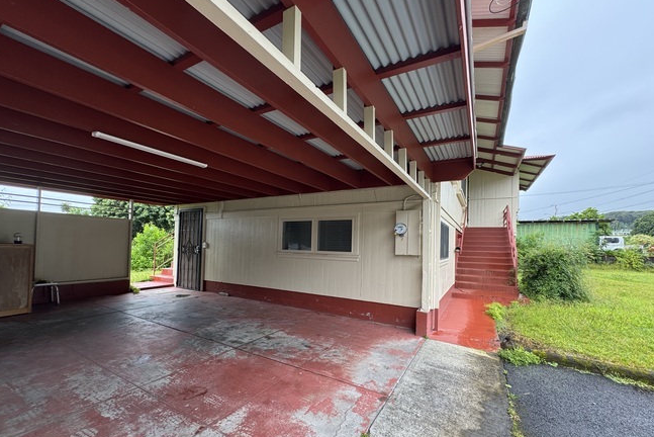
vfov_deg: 77.2
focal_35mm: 15
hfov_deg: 100.4
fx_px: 273
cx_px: 333
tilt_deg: +2.4
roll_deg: -2.3
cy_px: 241
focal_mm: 2.22
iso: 40
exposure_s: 1/178
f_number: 2.2
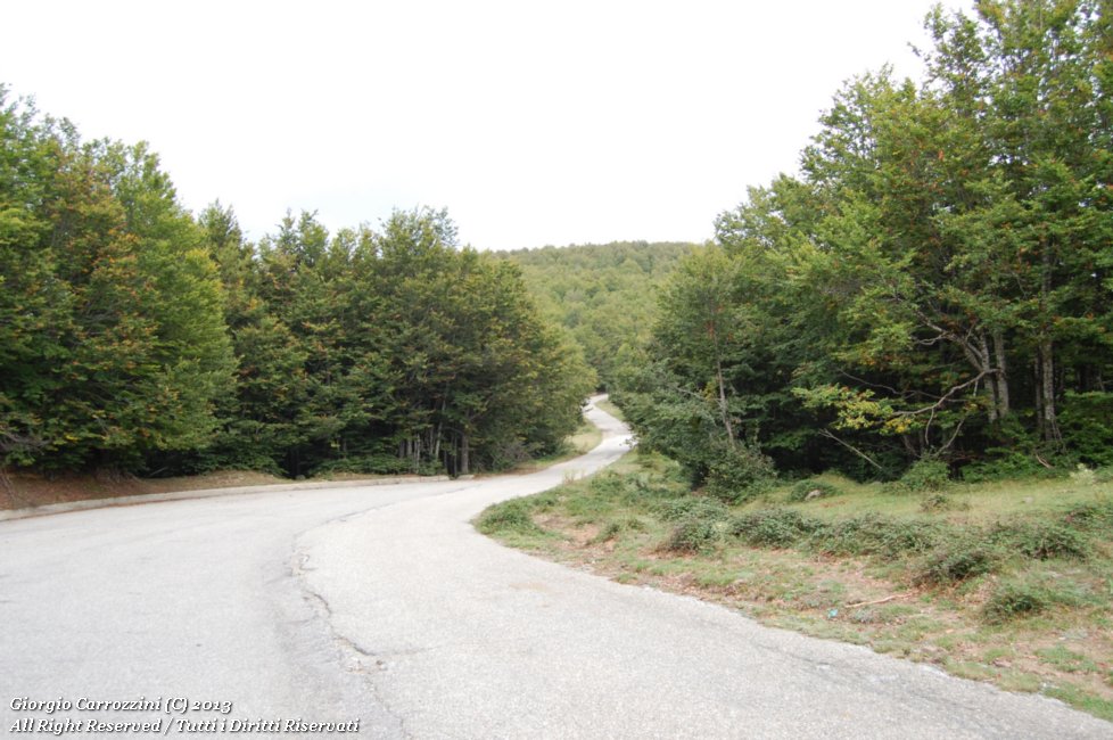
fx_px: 927
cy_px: 370
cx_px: 556
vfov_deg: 43.5
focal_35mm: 30
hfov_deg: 62.0
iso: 250
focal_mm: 20
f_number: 5.6
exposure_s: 1/125
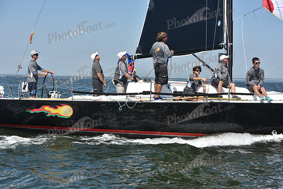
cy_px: 94
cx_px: 142
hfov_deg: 28.8
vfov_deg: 19.5
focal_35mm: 70
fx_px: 550
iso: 250
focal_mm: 70
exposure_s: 1/1250
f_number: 8
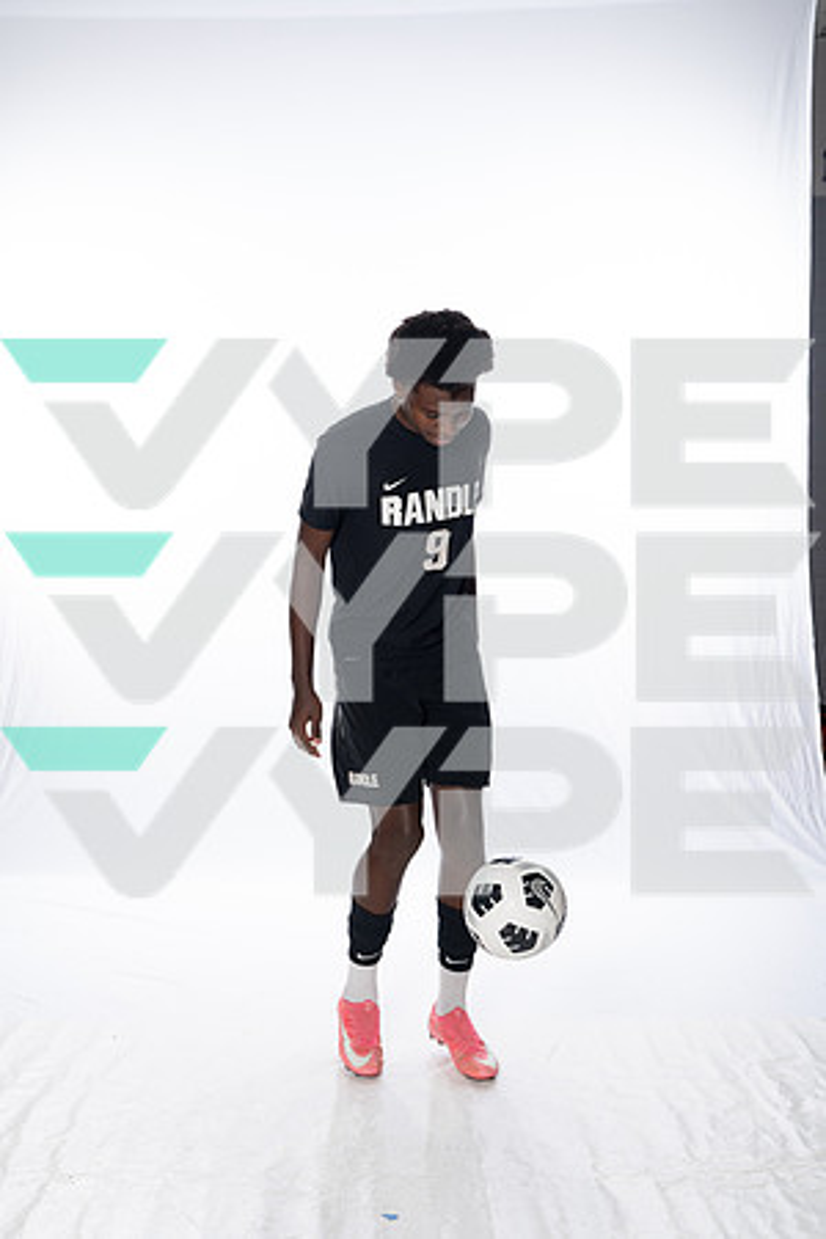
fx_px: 1721
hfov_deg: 27.0
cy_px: 620
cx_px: 413
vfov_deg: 39.6
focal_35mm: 50
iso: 800
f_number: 8
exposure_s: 1/250
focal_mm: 50
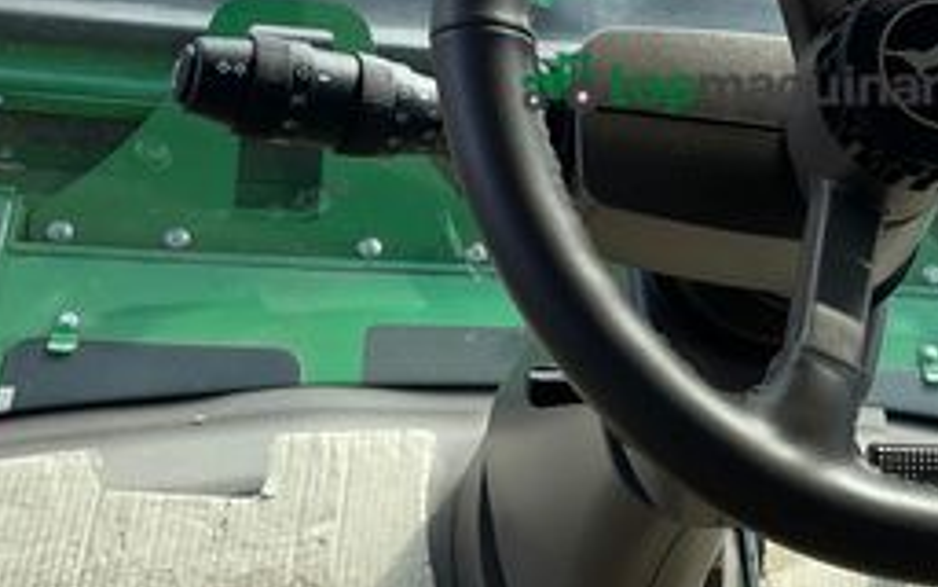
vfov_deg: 19.4
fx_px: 1687
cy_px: 84
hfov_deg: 30.1
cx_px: 797
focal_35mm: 66
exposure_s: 1/300
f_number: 1.8
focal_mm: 3
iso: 16
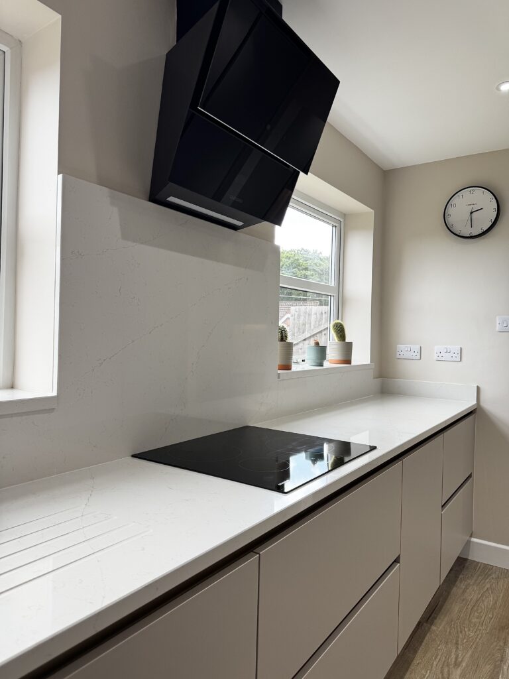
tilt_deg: +0.9
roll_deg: -1.7
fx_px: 471
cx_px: 254
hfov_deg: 56.8
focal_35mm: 24
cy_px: 340
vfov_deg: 71.6
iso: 64
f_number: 1.78
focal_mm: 6.76
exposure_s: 1/162
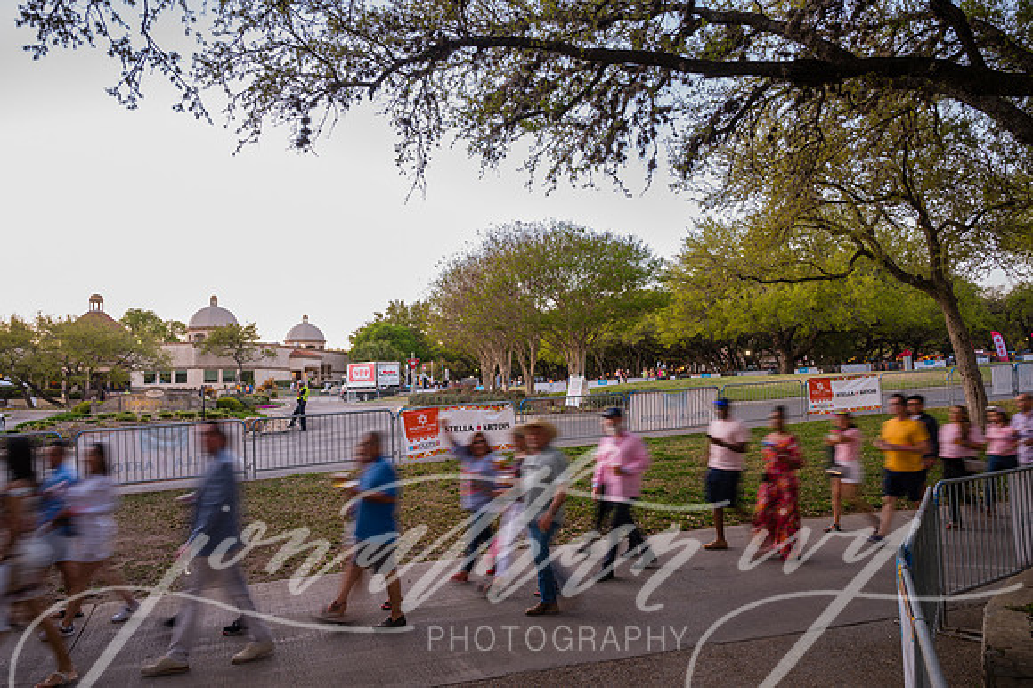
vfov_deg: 53.1
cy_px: 344
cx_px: 516
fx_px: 688
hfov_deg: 73.8
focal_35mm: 24
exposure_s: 1/8
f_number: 4
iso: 100
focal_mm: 24
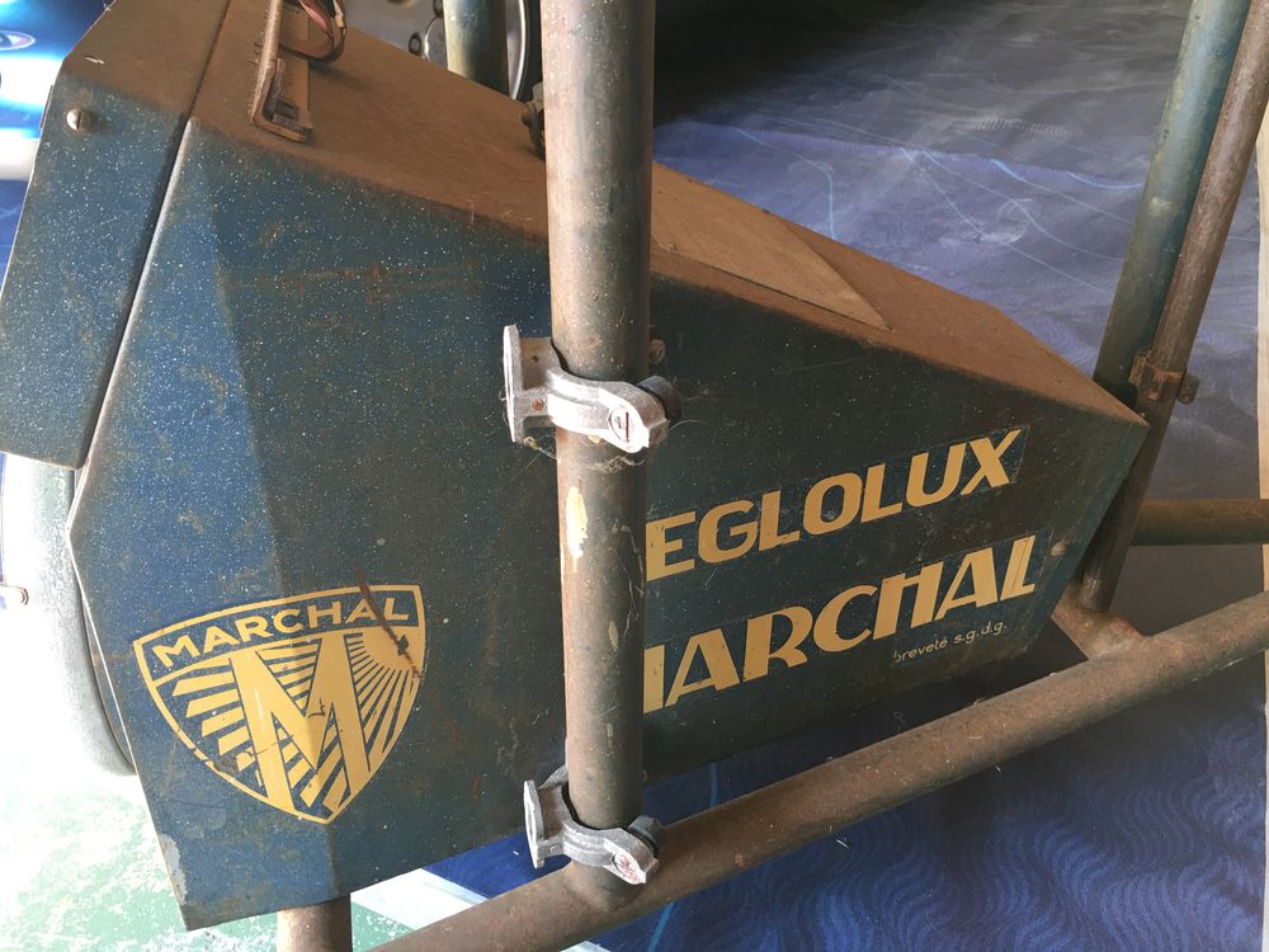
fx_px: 1063
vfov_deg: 48.2
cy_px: 476
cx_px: 634
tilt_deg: -32.3
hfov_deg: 61.7
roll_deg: -0.8
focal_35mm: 29
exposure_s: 1/17
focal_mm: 4.15
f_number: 2.2
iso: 32
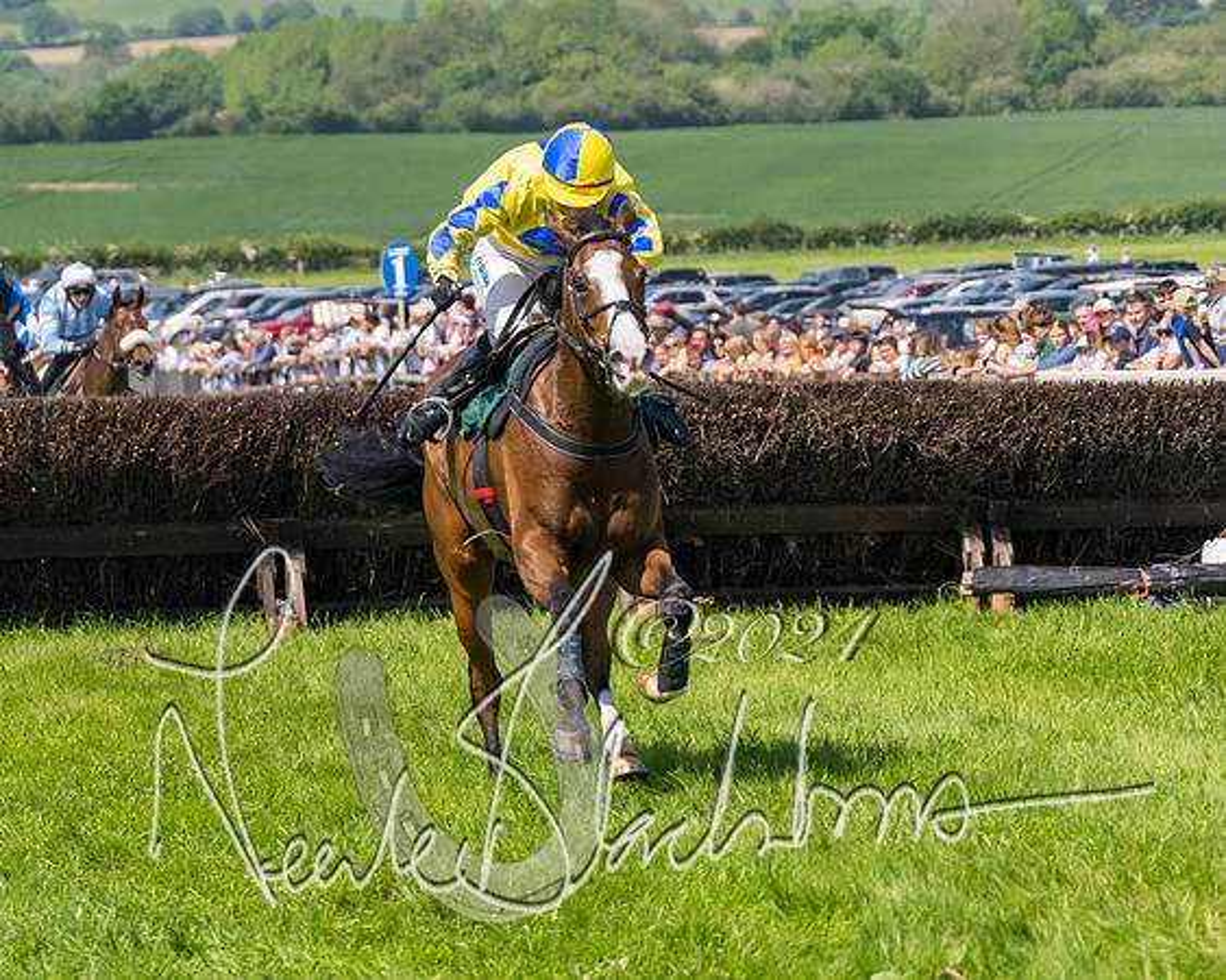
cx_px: 343
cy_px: 342
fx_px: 7953
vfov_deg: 7.0
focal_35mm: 219
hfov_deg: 8.8
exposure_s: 1/3200
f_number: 4
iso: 400
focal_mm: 98
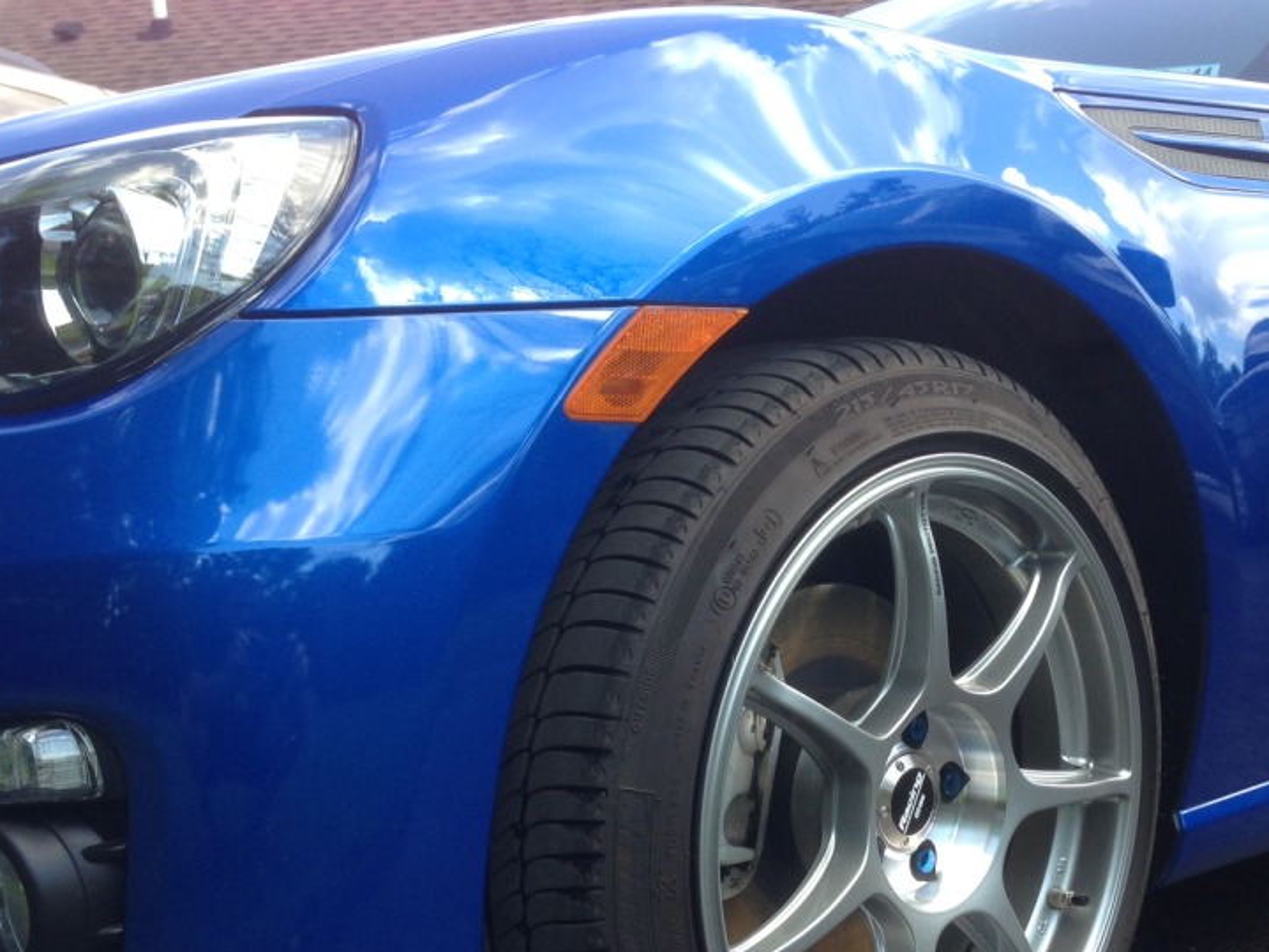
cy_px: 676
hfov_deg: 40.4
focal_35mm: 47
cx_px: 718
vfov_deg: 30.5
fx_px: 1723
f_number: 2.4
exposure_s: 1/224
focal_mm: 4.1
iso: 50
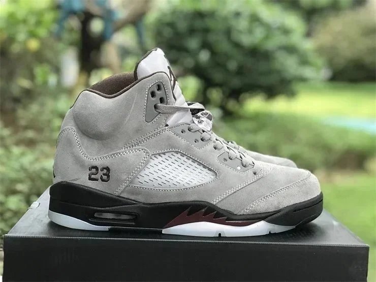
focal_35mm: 57
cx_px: 188
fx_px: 619
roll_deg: -2.1
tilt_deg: -5.5
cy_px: 141
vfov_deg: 25.7
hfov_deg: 33.8
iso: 160
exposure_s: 1/50
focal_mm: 6.6
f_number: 2.8
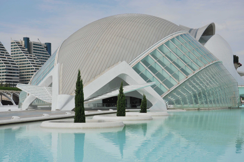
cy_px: 81
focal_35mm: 52
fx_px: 355
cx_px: 122
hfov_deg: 37.9
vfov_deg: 25.7
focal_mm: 35
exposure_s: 1/400
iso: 200
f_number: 10
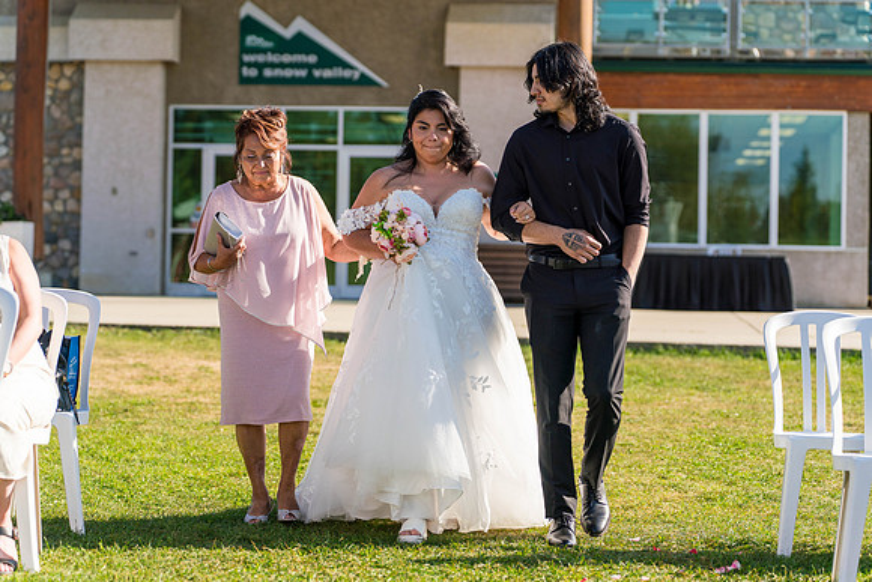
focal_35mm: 86
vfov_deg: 15.9
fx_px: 2084
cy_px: 291
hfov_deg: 23.6
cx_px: 436
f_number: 3.2
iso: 250
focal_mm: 86
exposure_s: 1/2000
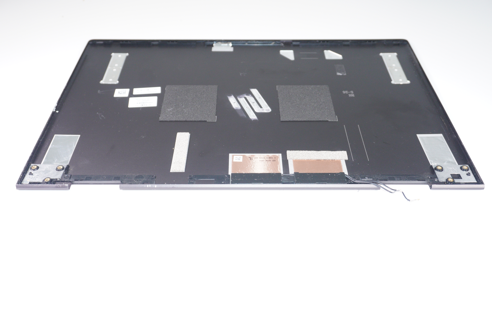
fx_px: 492
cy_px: 164
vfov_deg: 36.8
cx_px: 246
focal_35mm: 36
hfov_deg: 53.2
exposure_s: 1/160
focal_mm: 24
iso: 640
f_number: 5
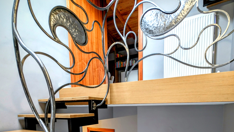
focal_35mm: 21
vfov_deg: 47.1
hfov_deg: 83.4
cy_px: 123
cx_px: 133
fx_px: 130
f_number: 1.95
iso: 91
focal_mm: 2.23
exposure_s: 1/20.3
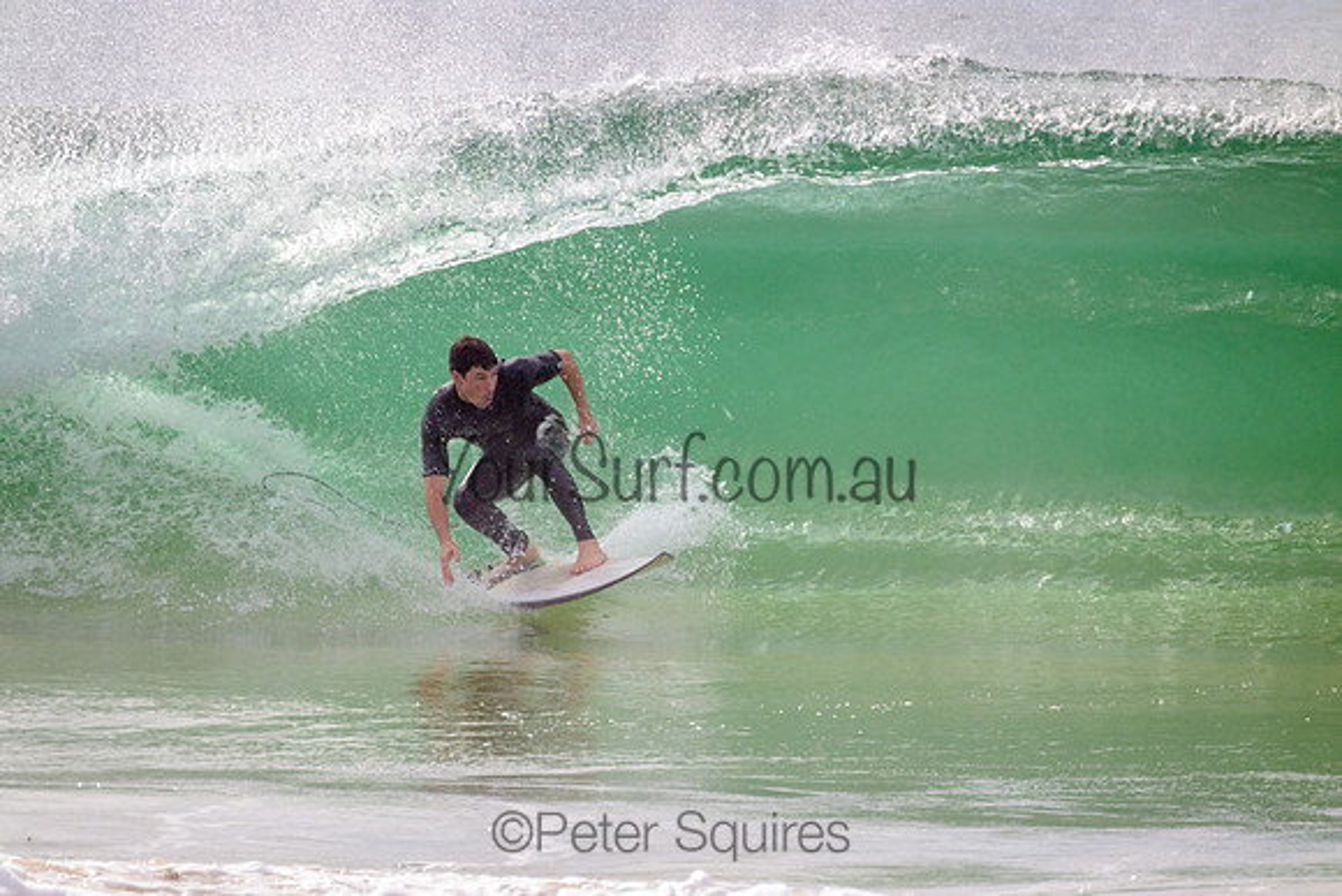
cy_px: 448
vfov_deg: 1.7
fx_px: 29828
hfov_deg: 2.6
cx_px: 671
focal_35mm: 800
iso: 720
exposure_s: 1/2000
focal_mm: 800
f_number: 11
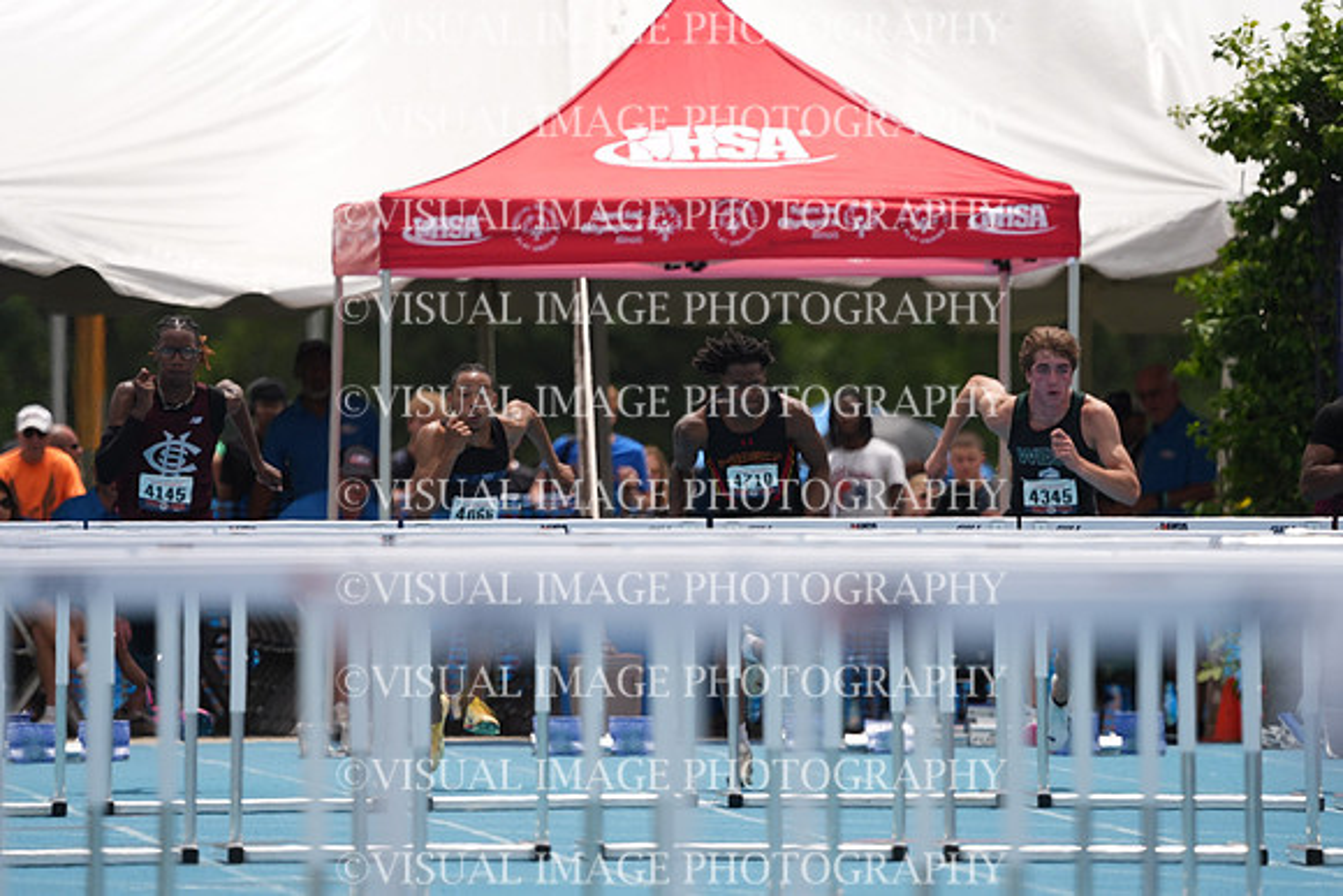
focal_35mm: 600
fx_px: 22388
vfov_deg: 2.3
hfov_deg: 3.4
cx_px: 672
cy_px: 448
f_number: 6.3
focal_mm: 600
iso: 500
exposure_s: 1/3200
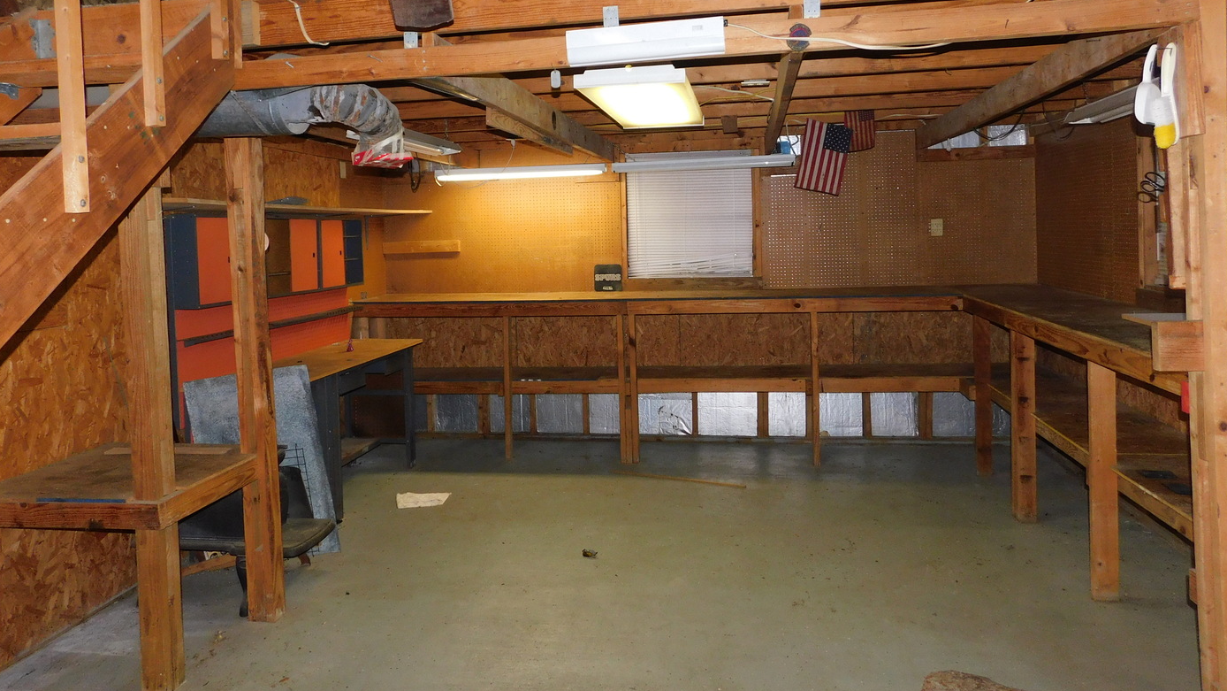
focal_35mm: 26
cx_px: 595
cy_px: 252
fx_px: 846
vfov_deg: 44.0
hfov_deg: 71.9
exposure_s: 1/30
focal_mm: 4
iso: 220
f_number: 3
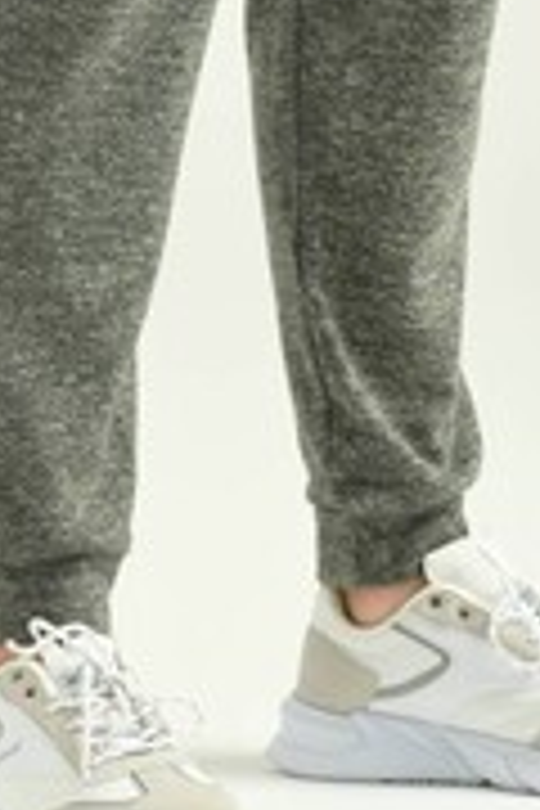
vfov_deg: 5.3
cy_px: -225
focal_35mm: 389
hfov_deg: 3.5
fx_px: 8752
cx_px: 279
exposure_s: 1/160
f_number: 5.6
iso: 125
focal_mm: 130
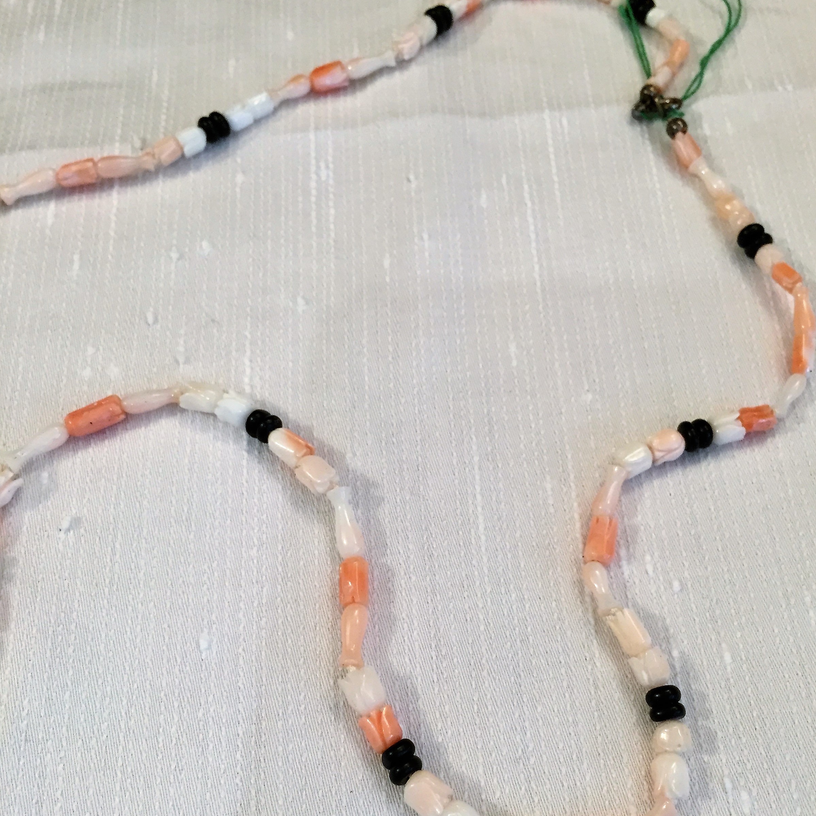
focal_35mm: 35
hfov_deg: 47.2
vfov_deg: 47.1
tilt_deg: -65.1
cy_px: 472
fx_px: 933
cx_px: 417
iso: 160
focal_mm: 4.15
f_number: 2.2
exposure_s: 1/33
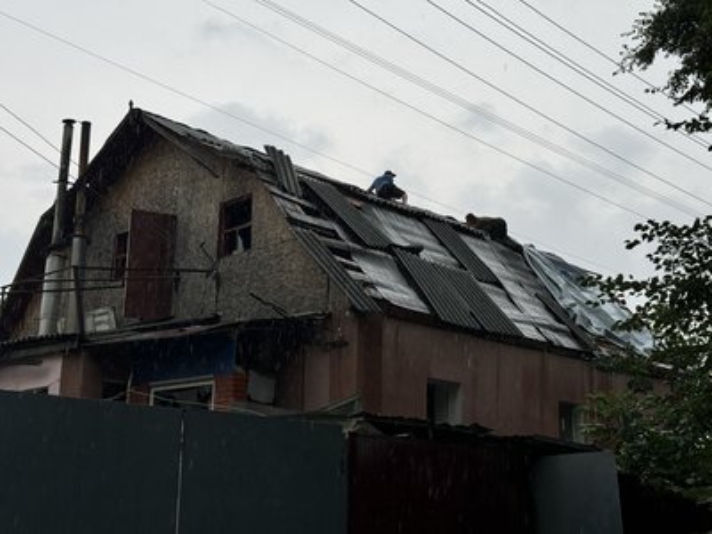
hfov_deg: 39.7
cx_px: 356
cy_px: 267
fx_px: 987
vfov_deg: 30.3
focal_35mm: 48
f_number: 1.78
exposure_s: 1/308
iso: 64
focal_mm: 6.76
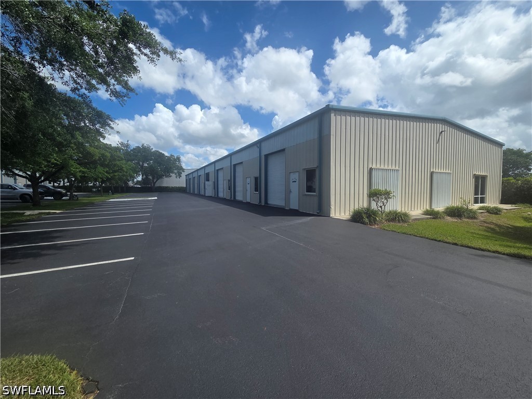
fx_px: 200
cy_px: 200
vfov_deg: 89.9
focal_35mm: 13
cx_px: 266
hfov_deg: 106.2
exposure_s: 1/2635
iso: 50
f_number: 2.2
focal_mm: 2.2
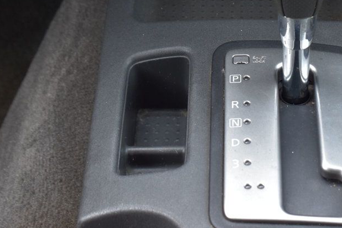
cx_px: 278
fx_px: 1062
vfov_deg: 12.2
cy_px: 49
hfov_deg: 18.1
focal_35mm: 112
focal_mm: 45
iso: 400
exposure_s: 1/25
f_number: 7.1
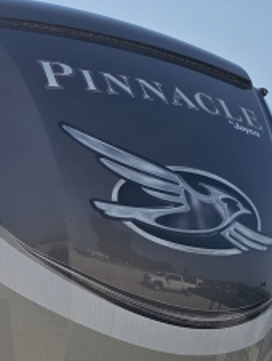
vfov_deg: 24.2
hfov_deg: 17.9
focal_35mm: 78
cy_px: 334
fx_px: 816
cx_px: -69
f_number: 1.7
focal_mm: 6.3
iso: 10
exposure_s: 1/1453
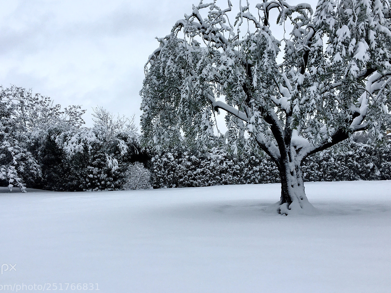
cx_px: 184
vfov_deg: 39.6
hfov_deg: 51.3
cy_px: 129
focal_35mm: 36
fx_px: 407
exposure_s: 1/884
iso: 25
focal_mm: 4.15
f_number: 2.2
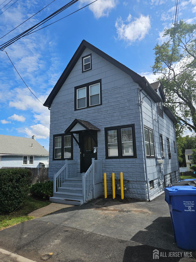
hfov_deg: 58.9
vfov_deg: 73.9
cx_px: 98
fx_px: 174
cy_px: 131
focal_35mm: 23
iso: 25
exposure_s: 1/2005
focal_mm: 5.4
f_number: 1.8
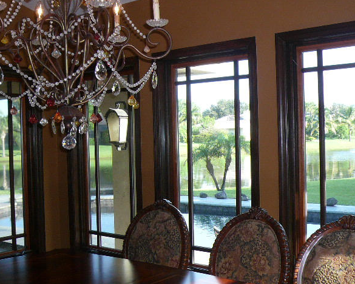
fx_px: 494
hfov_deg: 39.5
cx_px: 163
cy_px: 143
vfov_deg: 32.1
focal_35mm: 47
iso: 100
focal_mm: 4.7
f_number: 2.8
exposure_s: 1/125
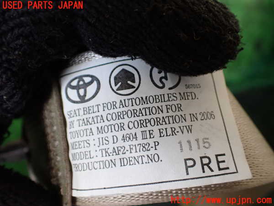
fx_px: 237
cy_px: 103
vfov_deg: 46.8
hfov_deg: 60.0
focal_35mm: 30
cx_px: 137
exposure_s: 1/125
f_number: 2.3
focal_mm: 5.4
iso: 320
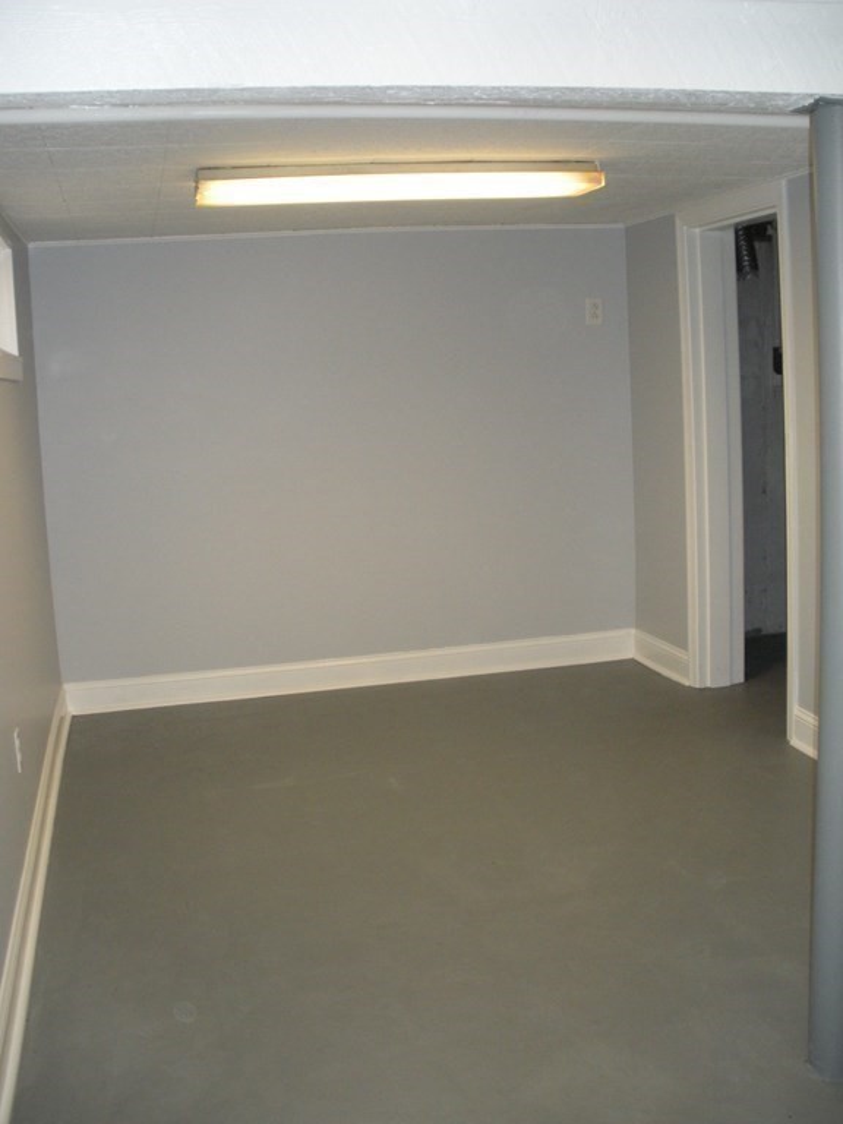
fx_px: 1169
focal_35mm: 36
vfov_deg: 51.4
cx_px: 422
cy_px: 562
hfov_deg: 39.7
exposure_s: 1/30
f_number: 3.5
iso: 223
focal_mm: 6.3
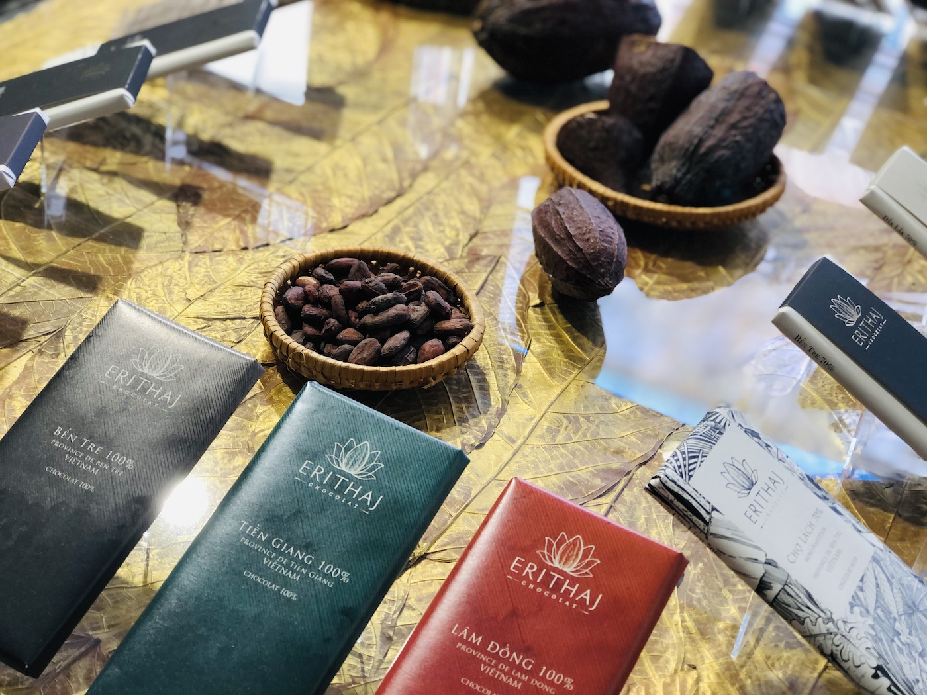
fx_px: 1526
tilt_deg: -33.8
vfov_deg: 25.7
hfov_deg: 33.8
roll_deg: -8.9
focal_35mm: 57
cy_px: 348
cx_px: 464
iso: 25
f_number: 2.8
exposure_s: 1/33
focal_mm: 6.6
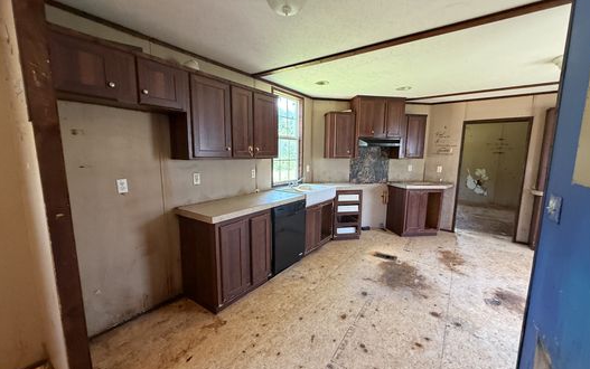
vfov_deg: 74.9
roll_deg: -0.1
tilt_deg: -7.9
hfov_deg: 101.4
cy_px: 188
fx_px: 241
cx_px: 296
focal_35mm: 15
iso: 320
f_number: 2.2
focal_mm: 2.22
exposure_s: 1/60
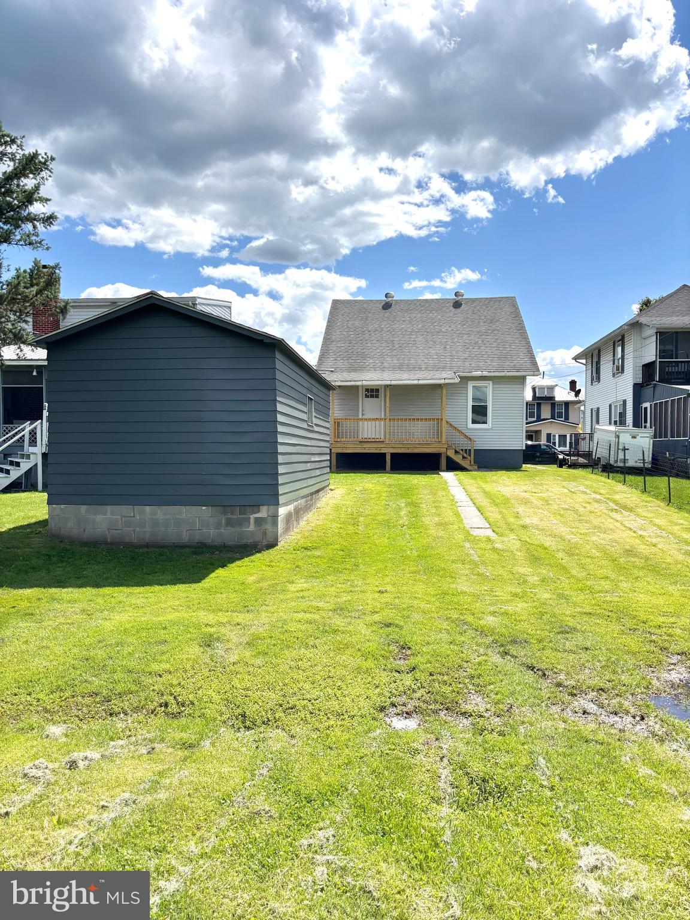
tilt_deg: +0.6
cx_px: 345
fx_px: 691
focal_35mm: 26
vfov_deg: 67.3
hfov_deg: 53.1
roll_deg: -2.1
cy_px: 460
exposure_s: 1/4630
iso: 50
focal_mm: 5.96
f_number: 1.6
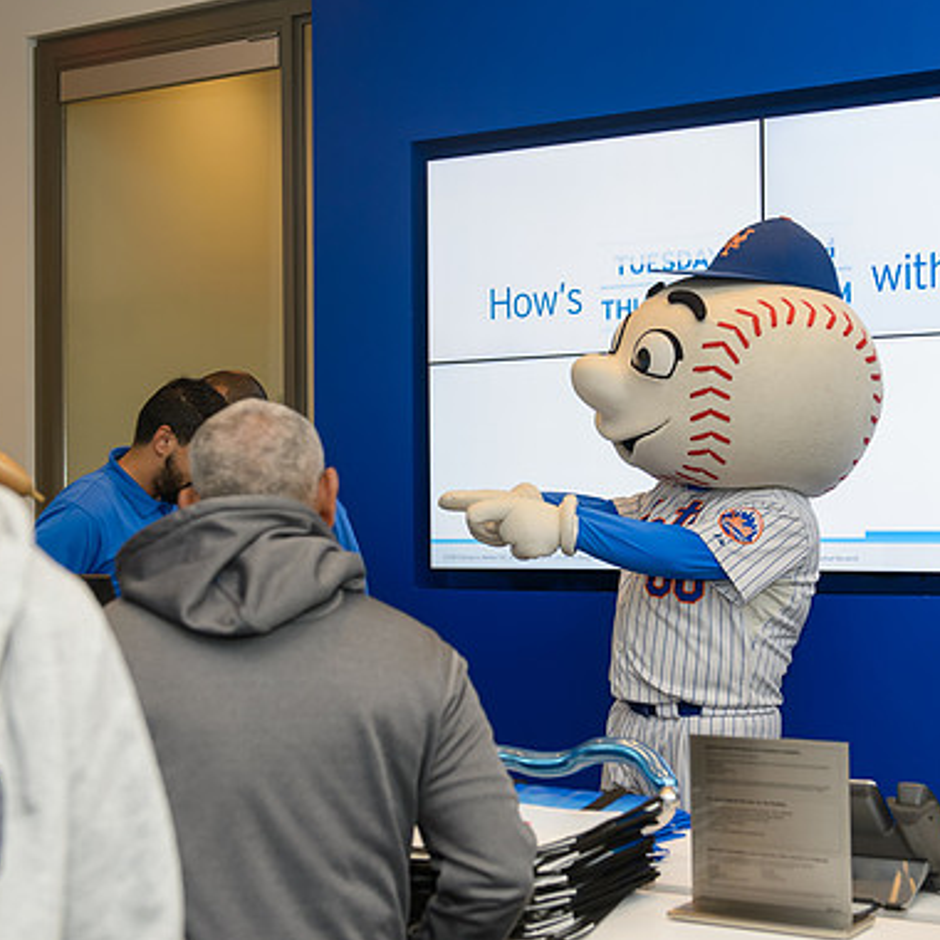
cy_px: 465
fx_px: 1751
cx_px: 562
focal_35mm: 57
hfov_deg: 30.0
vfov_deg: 30.0
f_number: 3.5
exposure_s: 1/160
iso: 640
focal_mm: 44
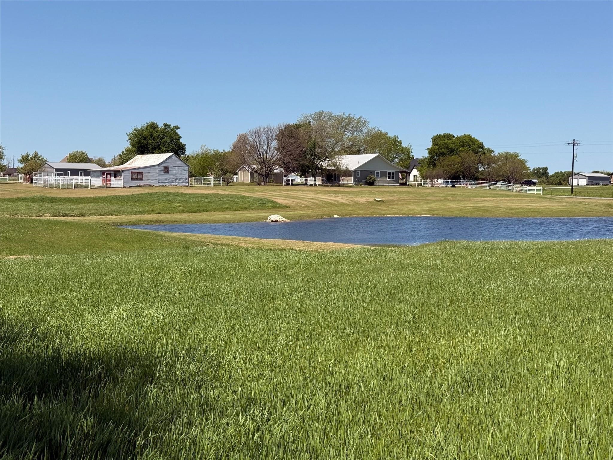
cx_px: 306
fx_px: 850
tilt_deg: -2.4
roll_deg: -0.9
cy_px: 230
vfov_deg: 30.3
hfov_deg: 39.7
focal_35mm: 48
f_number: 1.78
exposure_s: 1/5208
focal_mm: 6.76
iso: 64
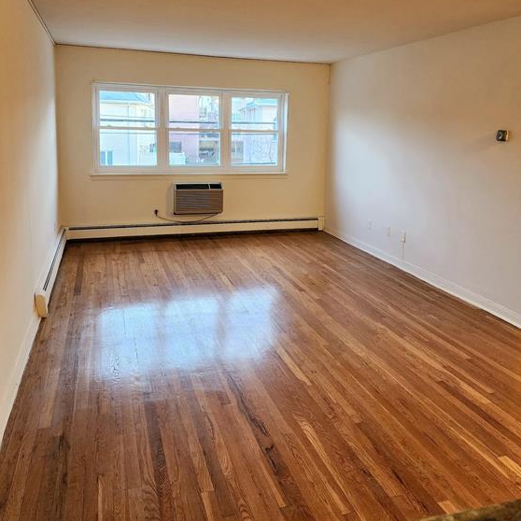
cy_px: 190
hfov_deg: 57.3
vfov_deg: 56.5
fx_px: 477
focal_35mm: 28
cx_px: 256
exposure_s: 1/120
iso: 640
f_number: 1.8
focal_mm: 6.4
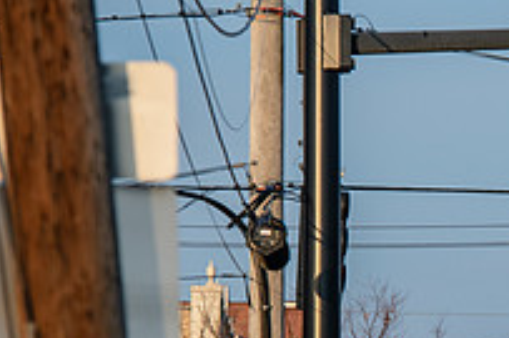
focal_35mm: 458
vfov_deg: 3.0
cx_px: 672
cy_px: 457
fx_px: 6470
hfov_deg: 4.5
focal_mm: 160
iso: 200
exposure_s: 1/500
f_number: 6.3
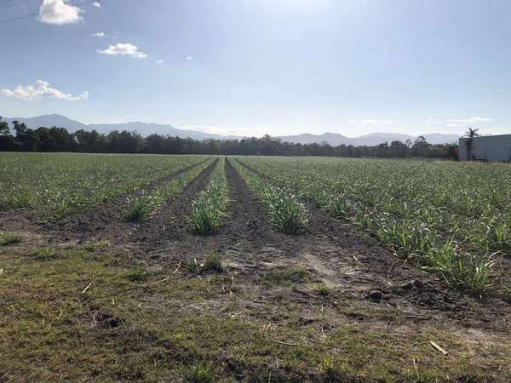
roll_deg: +0.3
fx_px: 413
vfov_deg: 49.7
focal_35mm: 28
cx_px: 256
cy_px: 192
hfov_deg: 63.4
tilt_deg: -5.7
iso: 20
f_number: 1.8
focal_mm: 3.99
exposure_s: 1/4808
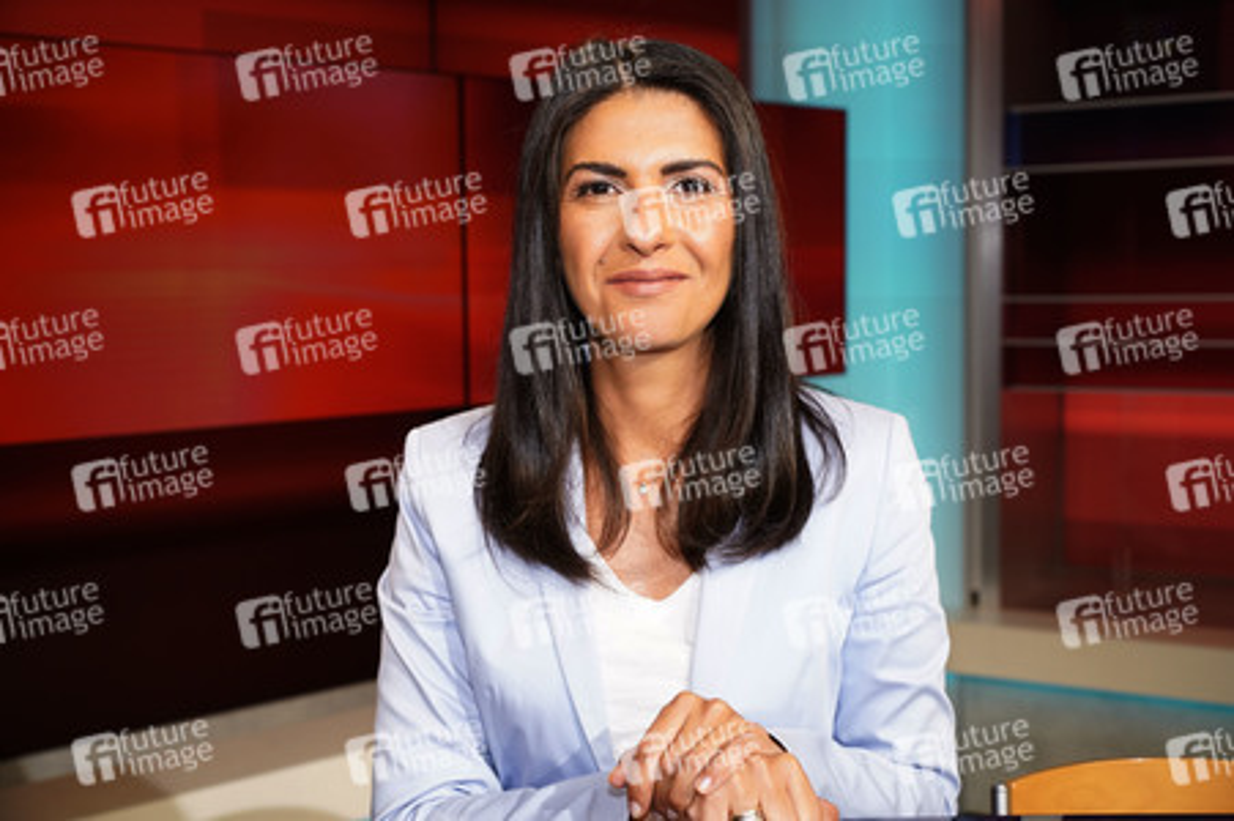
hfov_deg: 45.5
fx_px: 1473
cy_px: 410
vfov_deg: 31.1
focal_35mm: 43
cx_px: 617
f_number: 5
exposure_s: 1/160
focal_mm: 43
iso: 2000
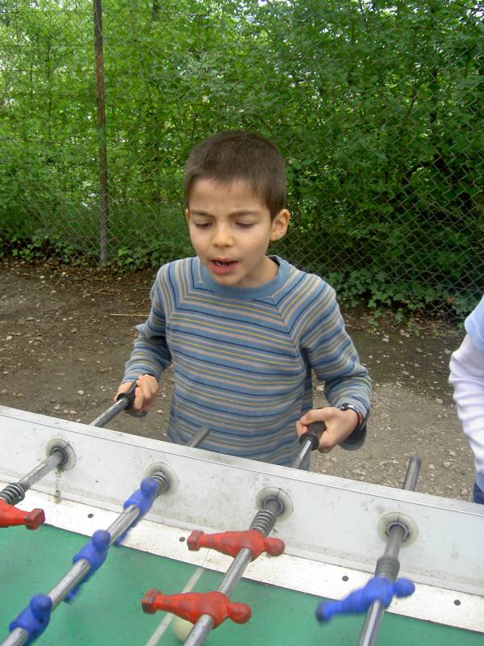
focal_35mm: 39
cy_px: 323
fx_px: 727
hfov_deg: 36.8
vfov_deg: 47.9
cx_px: 242
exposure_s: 1/40
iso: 100
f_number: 2.8
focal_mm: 8
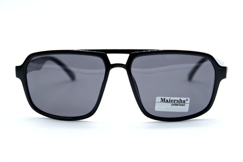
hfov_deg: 31.4
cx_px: 122
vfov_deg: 21.2
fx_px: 432
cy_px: 81
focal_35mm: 64
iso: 160
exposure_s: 1/105
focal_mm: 42.5
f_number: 5.6
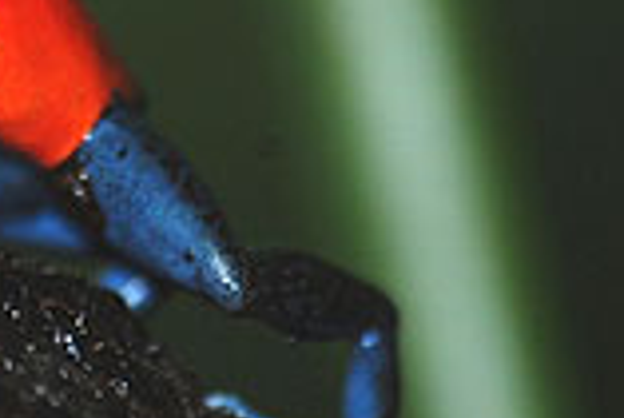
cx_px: 40
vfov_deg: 1.1
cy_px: -46
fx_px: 22363
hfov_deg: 1.6
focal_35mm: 1289
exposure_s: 1/60
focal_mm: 300
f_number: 5.6
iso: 200
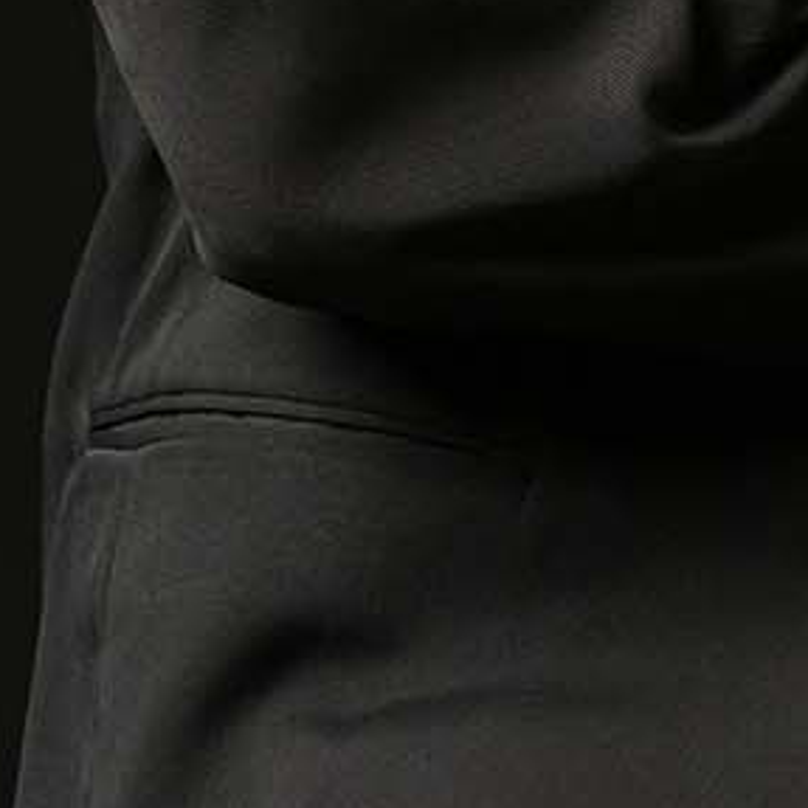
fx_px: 9586
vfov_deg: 4.8
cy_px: -422
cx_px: 1084
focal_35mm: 363
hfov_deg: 4.8
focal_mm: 85
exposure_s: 1/200
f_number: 7.1
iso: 320
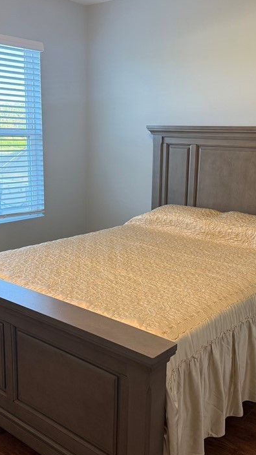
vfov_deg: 52.8
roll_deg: -1.7
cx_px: 135
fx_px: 459
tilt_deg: -11.5
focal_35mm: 38
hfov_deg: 31.2
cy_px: 225
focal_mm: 6.76
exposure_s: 1/120
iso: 200
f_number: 1.78
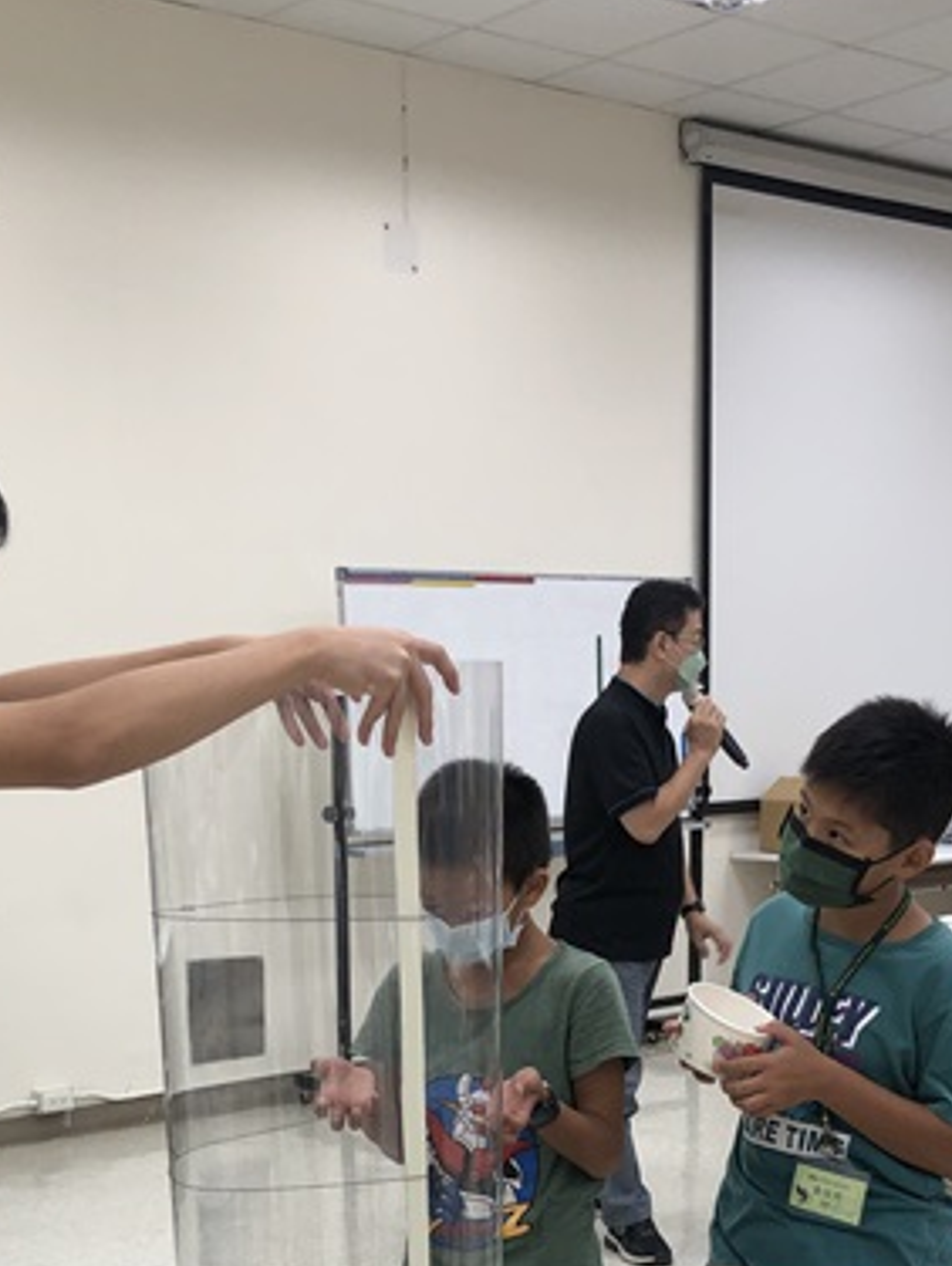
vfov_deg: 32.0
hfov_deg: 26.1
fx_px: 2050
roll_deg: +2.3
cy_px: 1225
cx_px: 420
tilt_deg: -11.5
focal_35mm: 56
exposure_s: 1/120
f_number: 1.8
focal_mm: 3.99
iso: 50
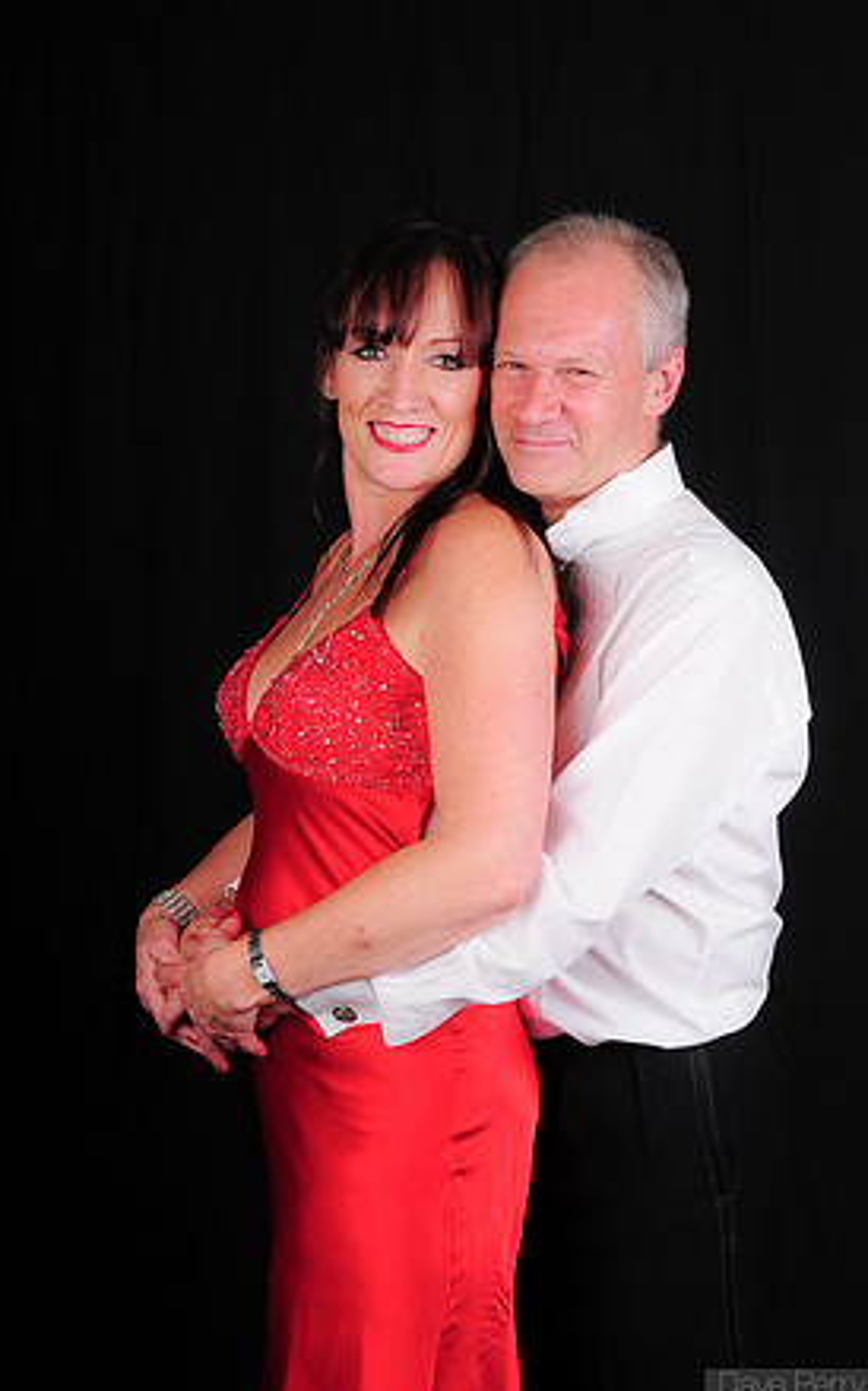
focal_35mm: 49
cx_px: 407
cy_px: 703
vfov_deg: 41.4
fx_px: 1838
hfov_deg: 26.6
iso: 200
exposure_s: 1/125
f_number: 8
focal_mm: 31
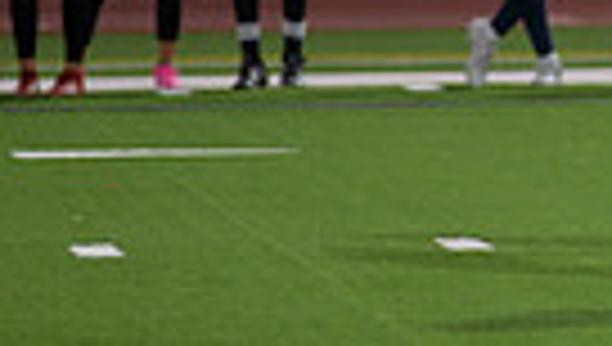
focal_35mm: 758
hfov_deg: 2.8
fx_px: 12320
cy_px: -56
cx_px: 900
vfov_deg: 1.6
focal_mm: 170
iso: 450
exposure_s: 1/200
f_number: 2.8
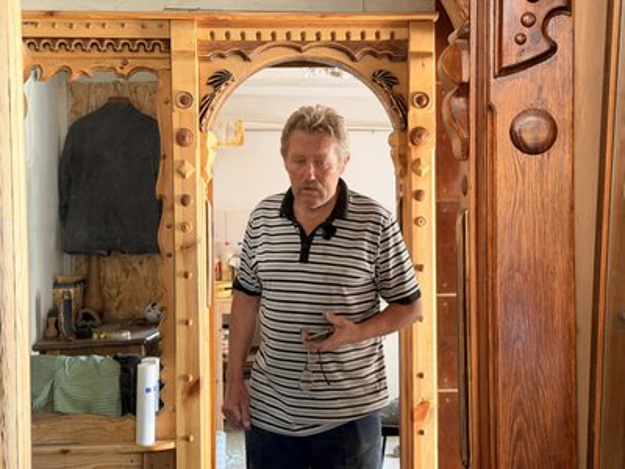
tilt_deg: -2.7
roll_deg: +0.5
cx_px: 312
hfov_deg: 39.7
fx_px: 867
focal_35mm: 48
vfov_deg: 30.3
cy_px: 234
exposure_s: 1/43
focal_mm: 6.76
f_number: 1.78
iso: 250
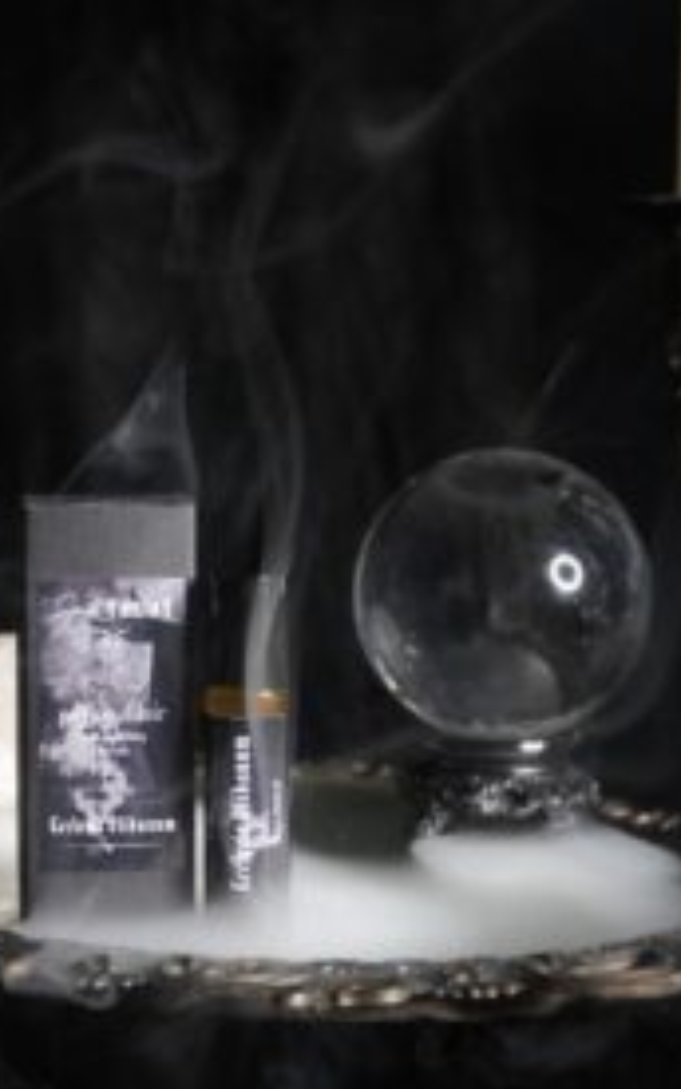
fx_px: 1662
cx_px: 139
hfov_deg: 22.8
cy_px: 539
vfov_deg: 36.3
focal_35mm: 56
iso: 6400
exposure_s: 1/30
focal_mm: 24
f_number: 4
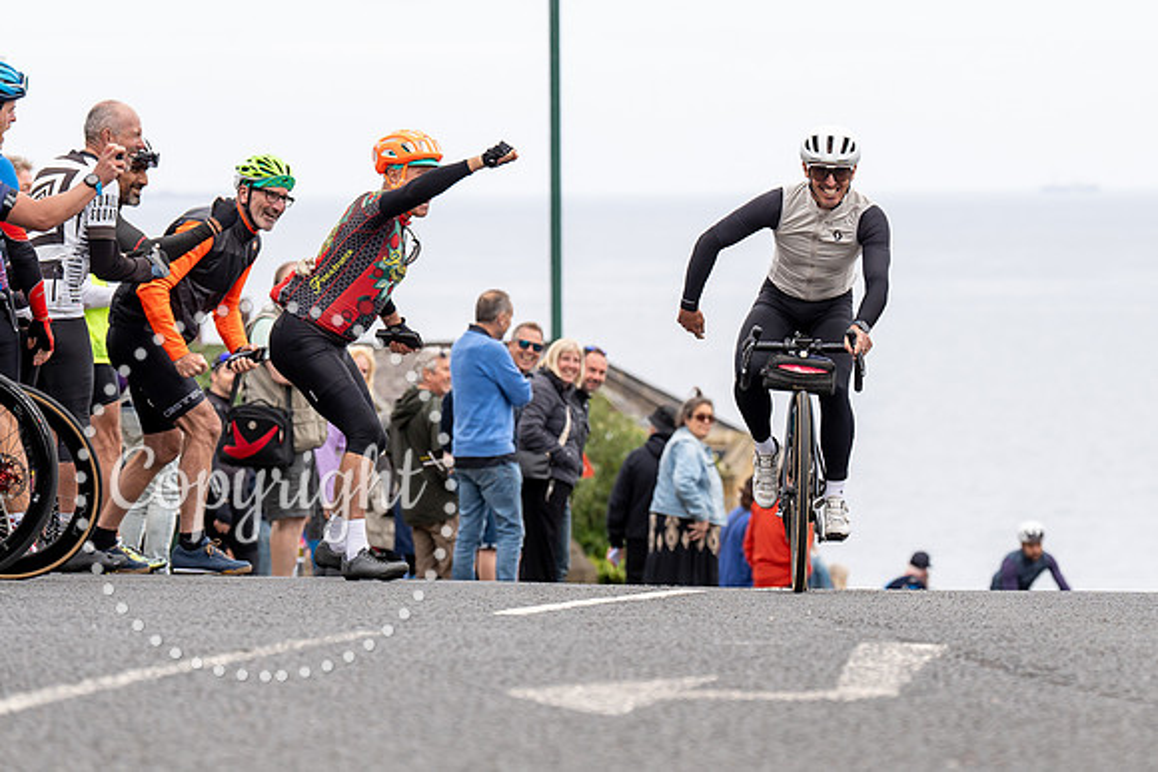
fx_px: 6358
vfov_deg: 6.9
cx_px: 853
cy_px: 201
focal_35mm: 198
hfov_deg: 10.4
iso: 320
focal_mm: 128
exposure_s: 1/1000
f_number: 3.5
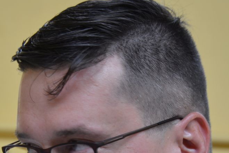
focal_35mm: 184
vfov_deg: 7.4
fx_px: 1172
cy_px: 184
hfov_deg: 11.2
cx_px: 101
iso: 200
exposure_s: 1/15
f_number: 5
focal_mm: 45
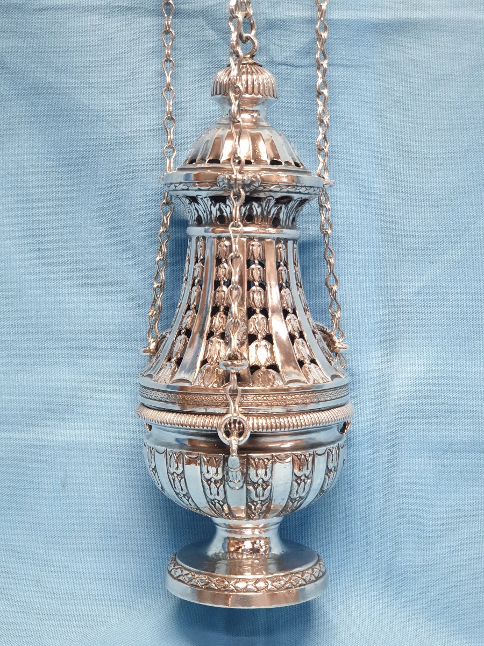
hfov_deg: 28.0
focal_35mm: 52
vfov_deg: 36.8
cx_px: 242
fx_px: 969
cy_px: 323
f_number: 2.4
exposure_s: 1/17
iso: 160
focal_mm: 6
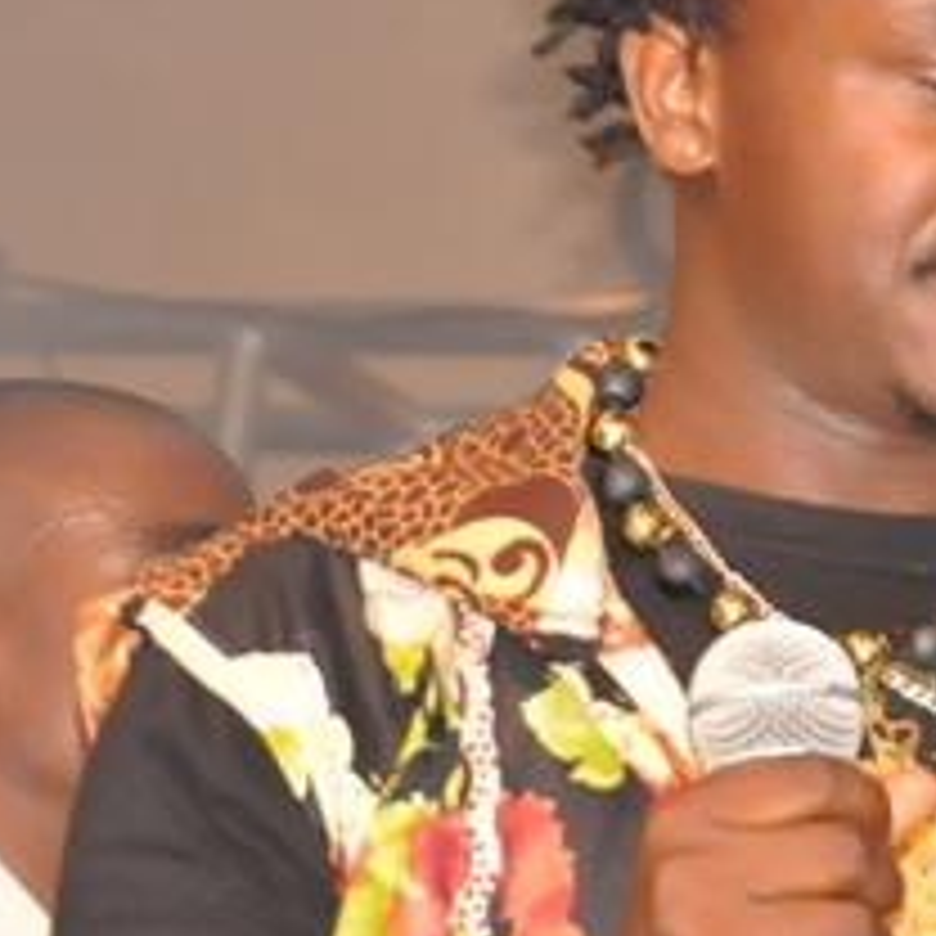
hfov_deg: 5.9
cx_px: 747
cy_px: 290
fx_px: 9003
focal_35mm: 294
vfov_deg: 5.9
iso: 3200
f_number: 7.1
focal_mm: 75
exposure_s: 1/60
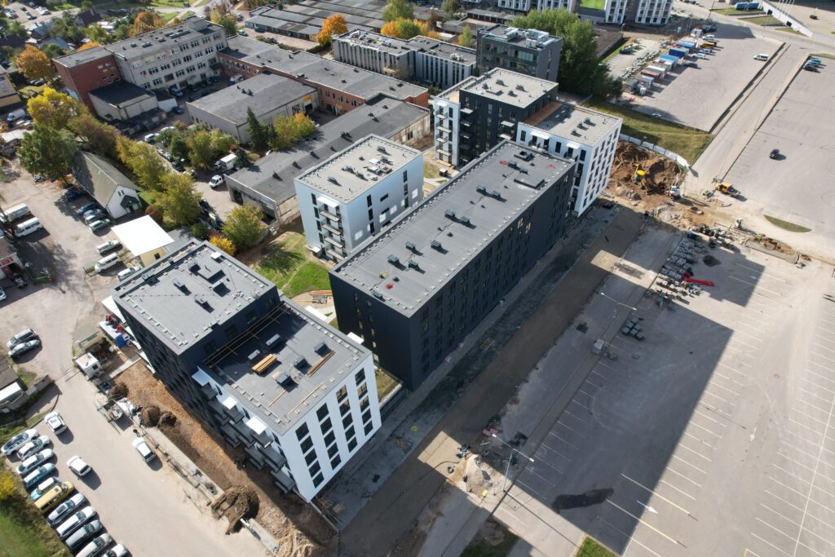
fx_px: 510
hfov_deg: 78.6
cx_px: 418
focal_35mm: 22
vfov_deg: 57.2
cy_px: 278
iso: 120
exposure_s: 1/1250
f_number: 2.8
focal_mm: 8.38
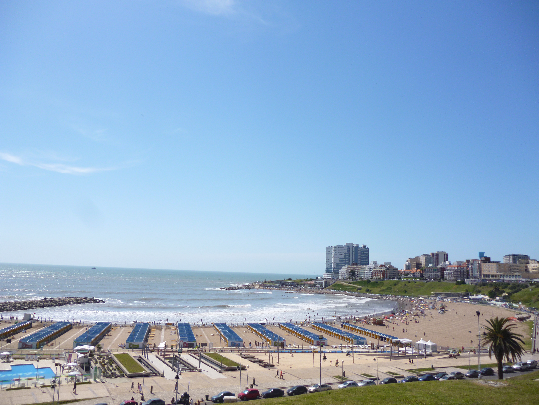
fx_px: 436
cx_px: 270
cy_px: 202
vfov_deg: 49.7
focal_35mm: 28
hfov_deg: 63.4
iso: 100
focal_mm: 5
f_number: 9
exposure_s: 1/160
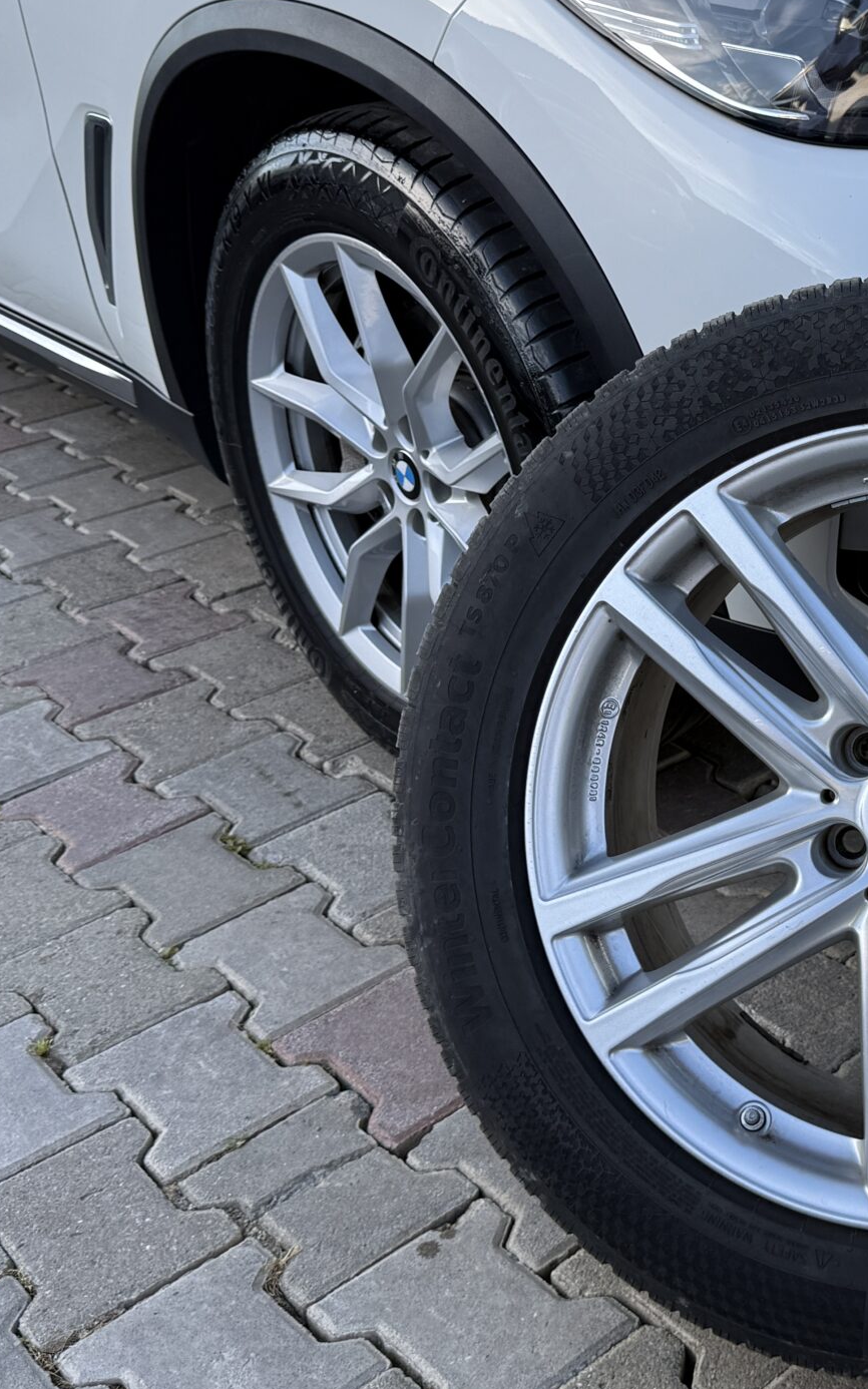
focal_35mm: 47
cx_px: 855
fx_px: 1779
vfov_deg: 42.5
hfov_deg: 26.1
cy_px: 585
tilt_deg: -23.9
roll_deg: -0.6
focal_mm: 6.76
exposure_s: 1/868
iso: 80
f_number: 1.78
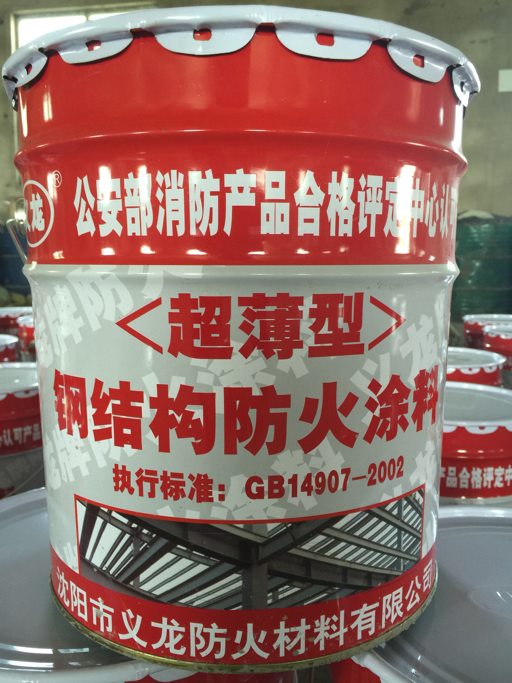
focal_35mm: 29
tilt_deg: -8.8
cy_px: 342
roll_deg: +0.0
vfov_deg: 61.7
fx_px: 572
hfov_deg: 48.2
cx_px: 256
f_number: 2.2
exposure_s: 1/15
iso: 32
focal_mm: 4.15
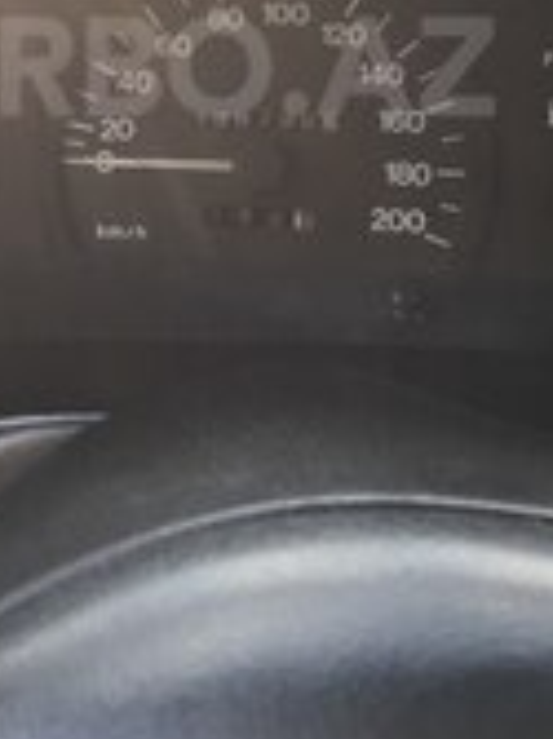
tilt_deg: -16.0
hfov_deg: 17.1
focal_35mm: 86
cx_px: 155
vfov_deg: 22.2
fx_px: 1834
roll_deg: -0.2
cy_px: 66
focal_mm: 4.15
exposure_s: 1/33
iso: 32
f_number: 2.2
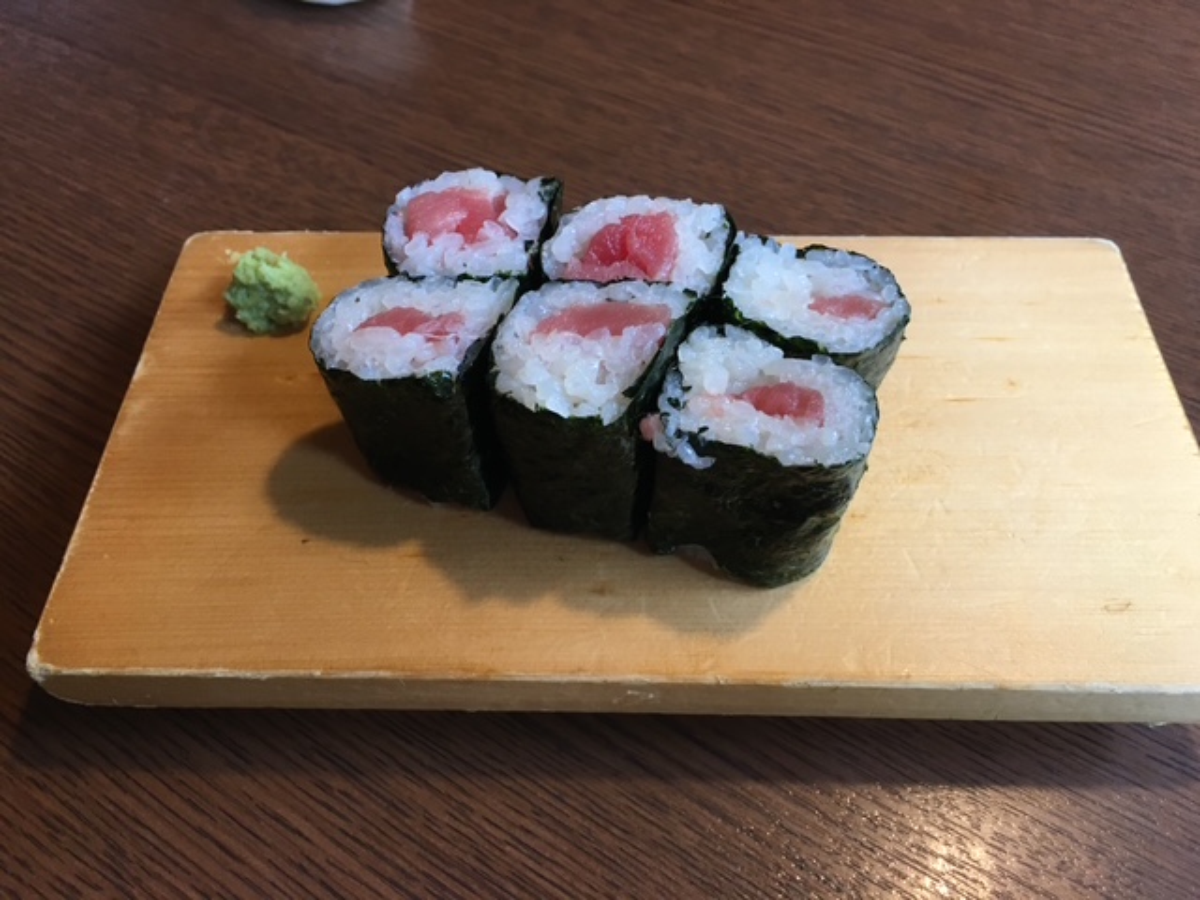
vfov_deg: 48.2
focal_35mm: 29
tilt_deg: -52.4
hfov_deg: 61.7
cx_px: 600
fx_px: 1005
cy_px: 450
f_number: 2.2
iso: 40
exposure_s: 1/30
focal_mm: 4.15
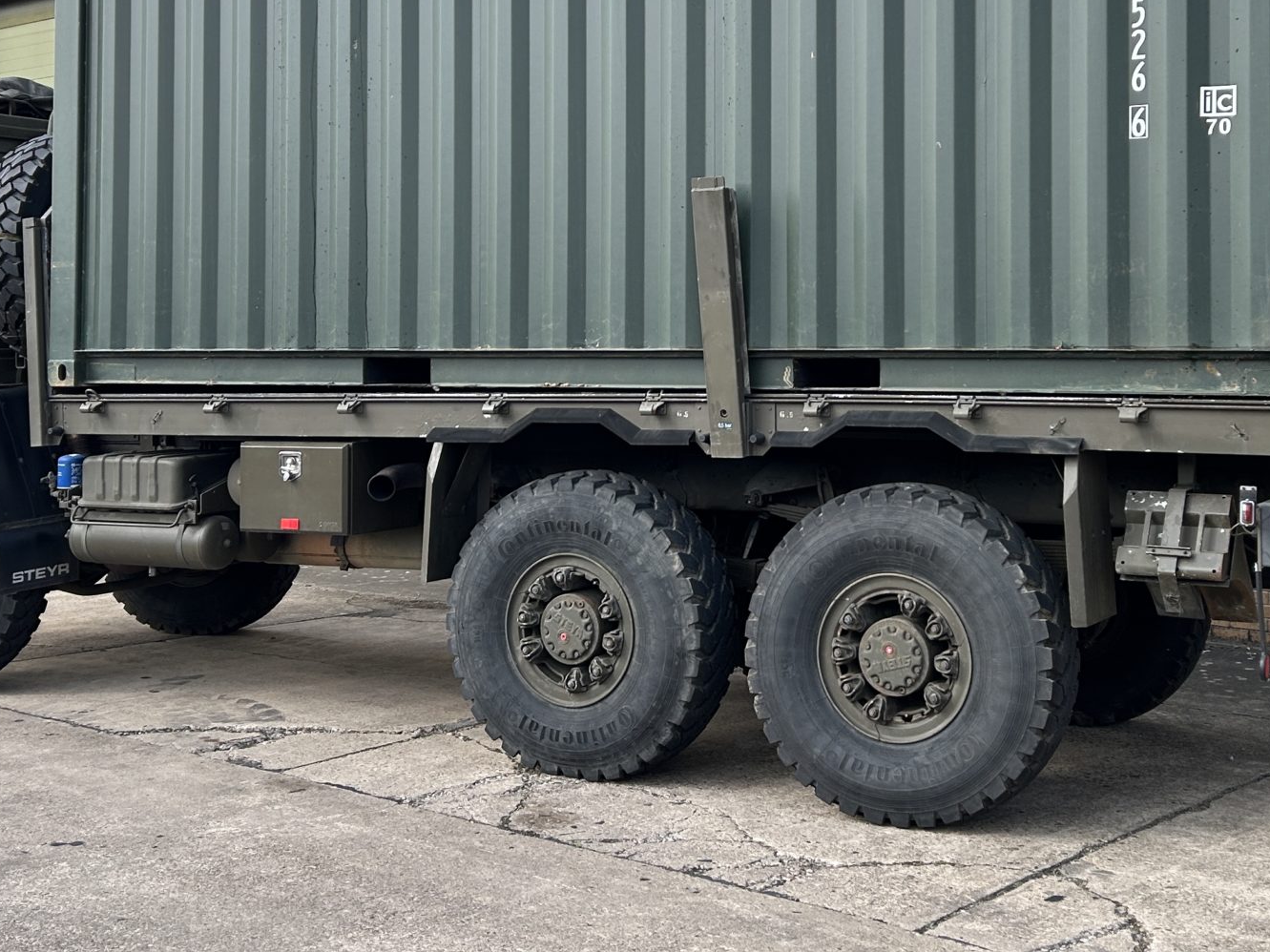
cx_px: 764
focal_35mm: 50
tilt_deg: +3.2
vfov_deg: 28.7
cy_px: 251
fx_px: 1834
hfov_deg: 38.0
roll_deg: -3.1
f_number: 1.5
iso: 50
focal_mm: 5.7
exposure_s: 1/1972
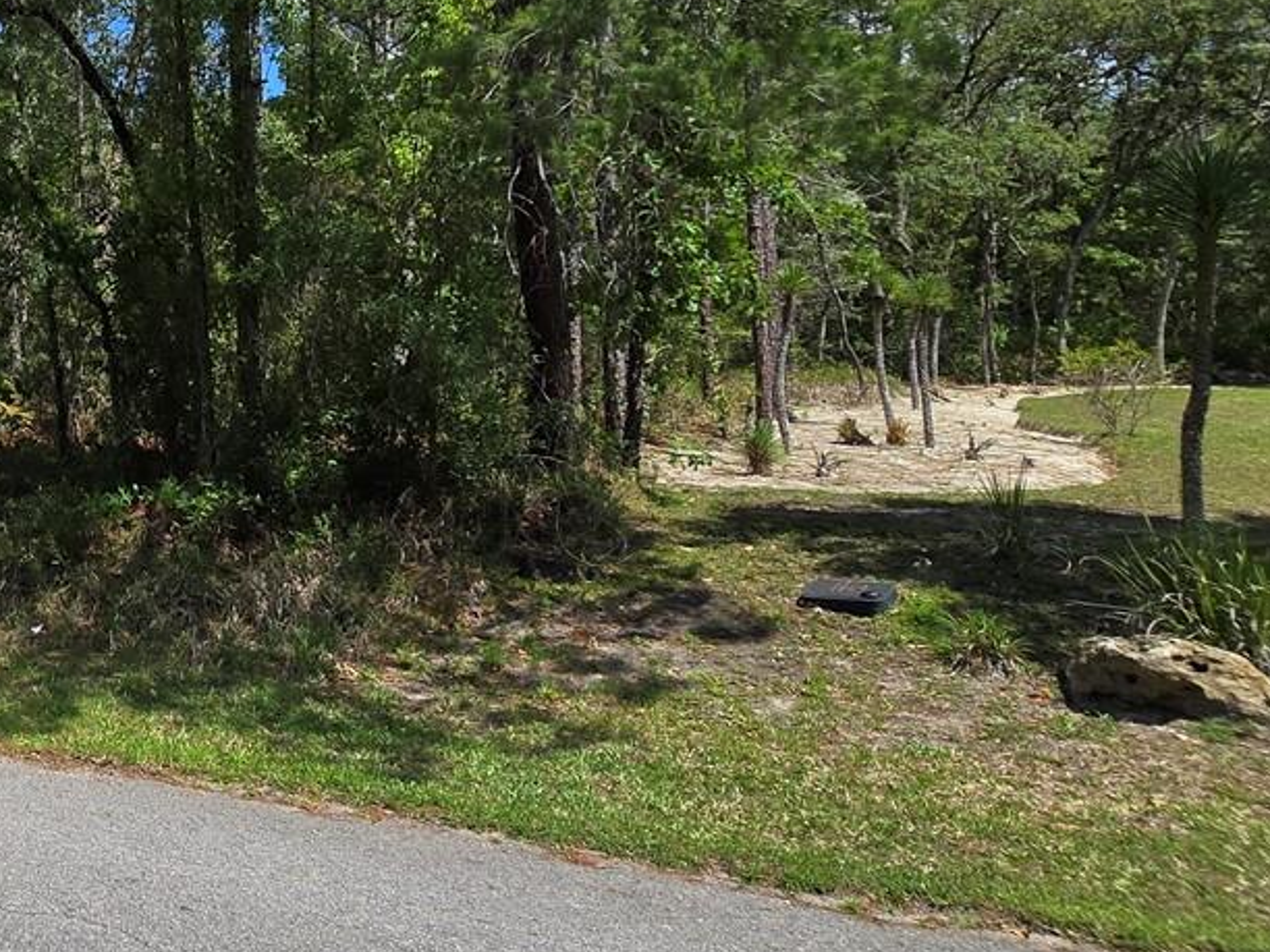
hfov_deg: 41.1
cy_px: 216
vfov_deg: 40.4
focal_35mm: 34
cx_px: -178
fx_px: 1247
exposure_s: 1/2643
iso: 50
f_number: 2.2
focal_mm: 2.2
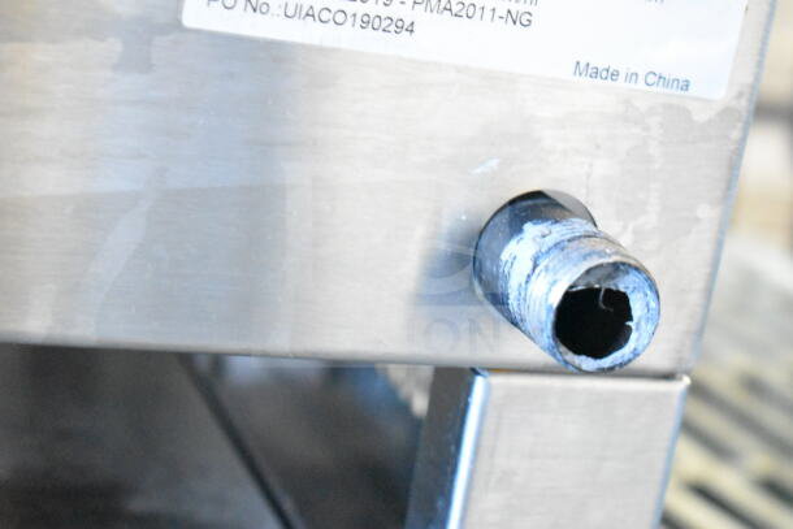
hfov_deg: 24.6
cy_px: 264
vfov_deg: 16.6
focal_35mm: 82
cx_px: 396
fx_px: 1818
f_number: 5.6
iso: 18000
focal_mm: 55
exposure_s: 1/100
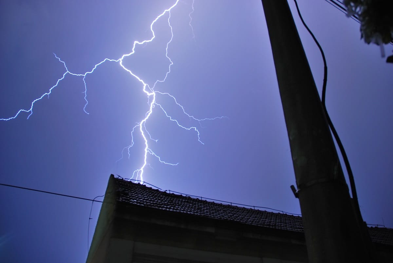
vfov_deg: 48.0
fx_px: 295
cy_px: 132
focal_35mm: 27
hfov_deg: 67.3
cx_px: 196
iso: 100
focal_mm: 18
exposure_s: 2.7
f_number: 4
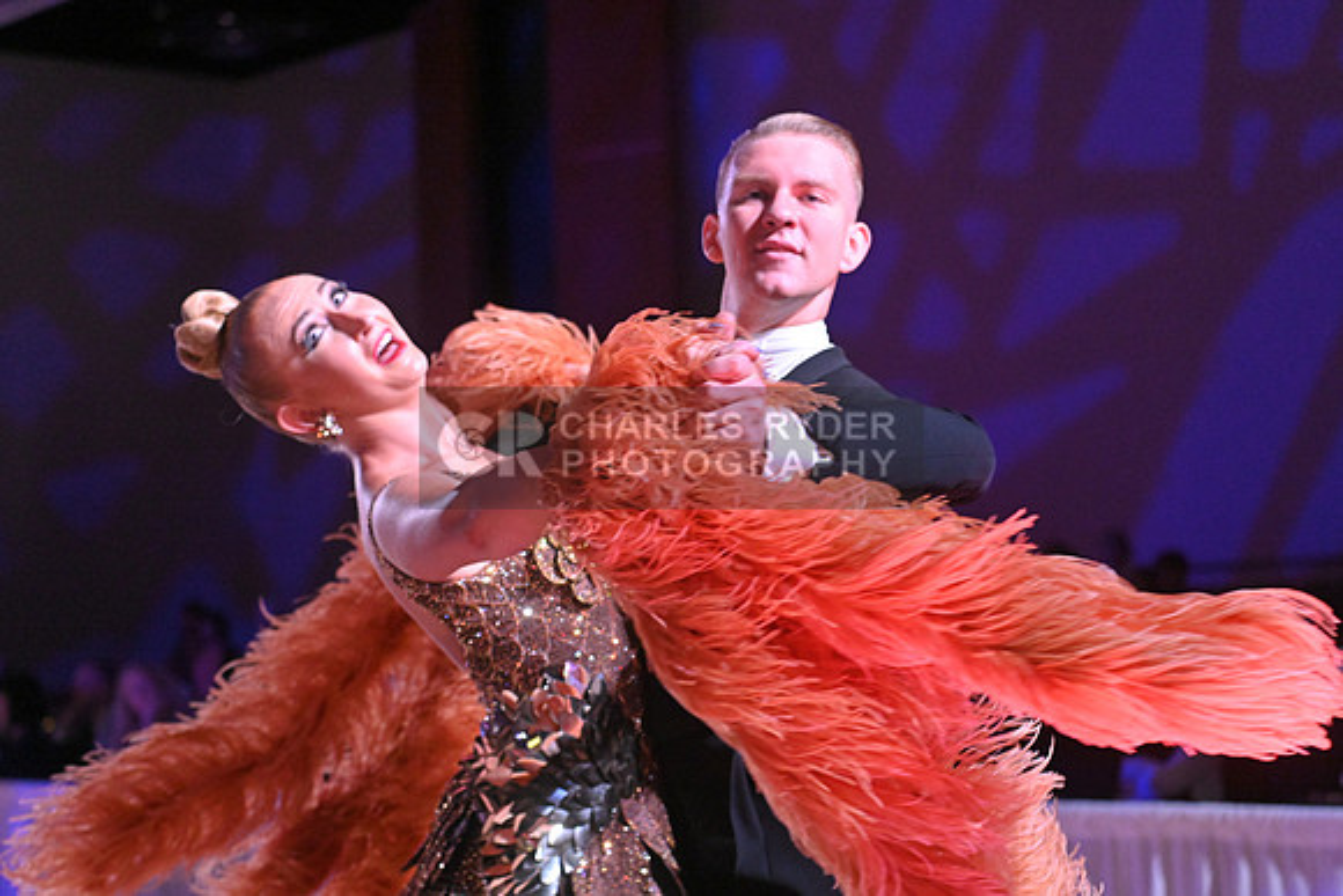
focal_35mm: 70
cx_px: 672
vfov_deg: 19.5
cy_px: 448
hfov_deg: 28.8
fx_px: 2612
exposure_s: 1/400
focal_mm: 70
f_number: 4
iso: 4000
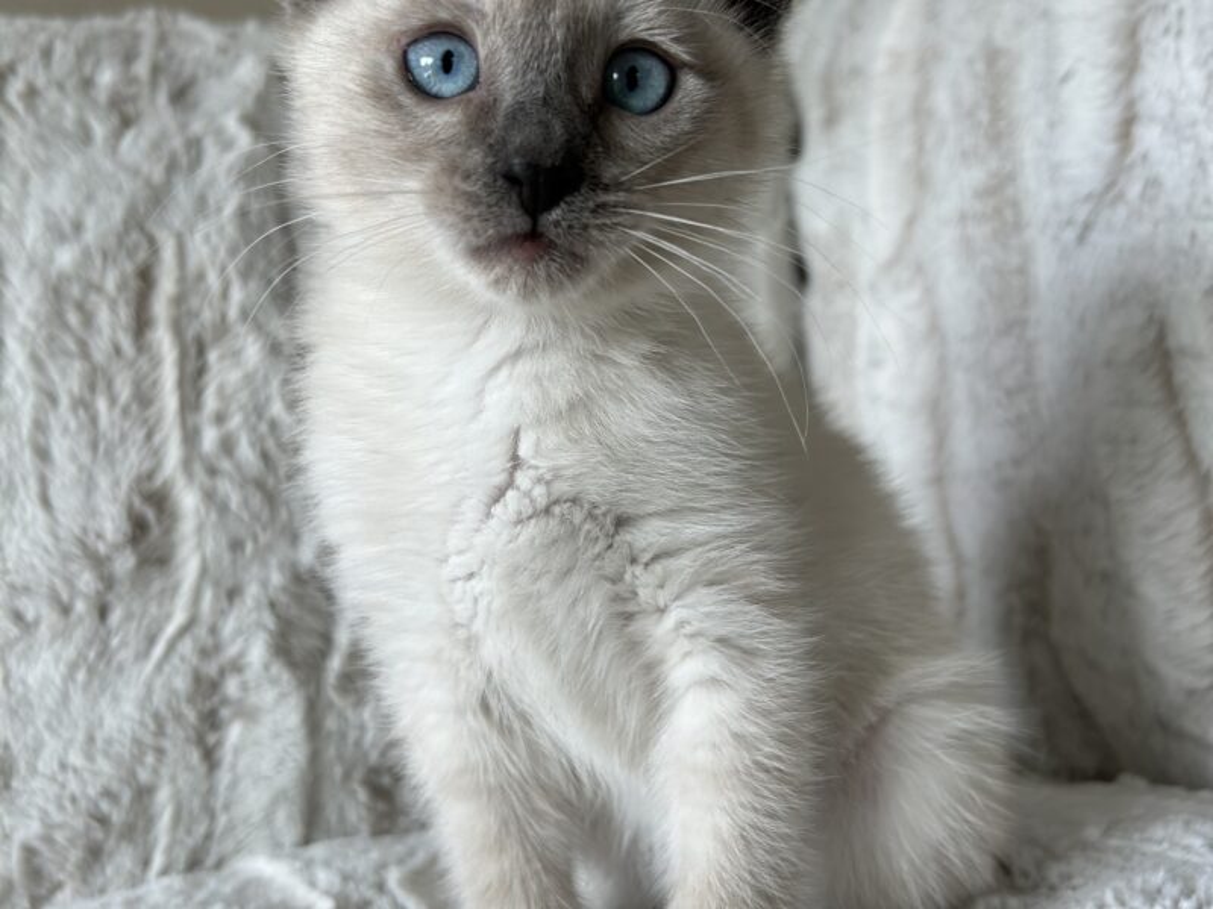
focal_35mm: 26
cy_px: 454
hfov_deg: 67.3
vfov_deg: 53.1
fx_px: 911
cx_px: 606
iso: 40
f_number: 1.5
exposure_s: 1/193
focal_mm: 5.7
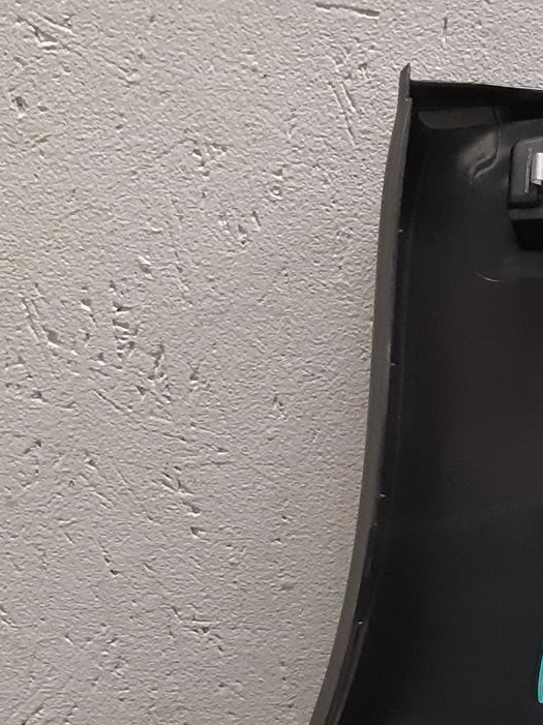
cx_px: 676
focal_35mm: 76
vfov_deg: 25.0
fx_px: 1591
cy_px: 626
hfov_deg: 18.2
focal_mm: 3.93
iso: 320
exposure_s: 1/50
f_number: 1.7
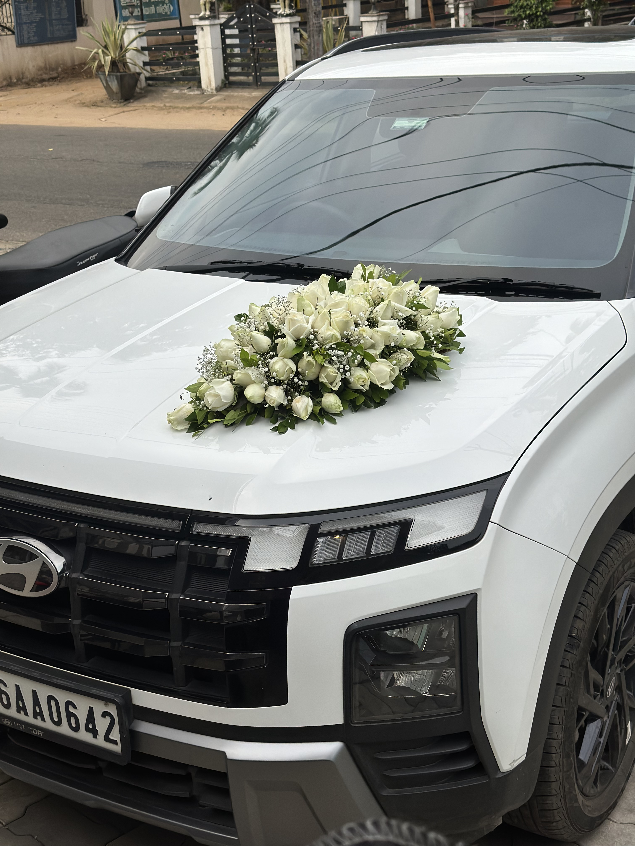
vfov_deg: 39.7
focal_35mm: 48
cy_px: 423
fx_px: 1174
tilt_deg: -21.2
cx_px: 318
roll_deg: +4.3
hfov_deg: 30.3
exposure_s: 1/1272
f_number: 1.78
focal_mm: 6.86
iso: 80
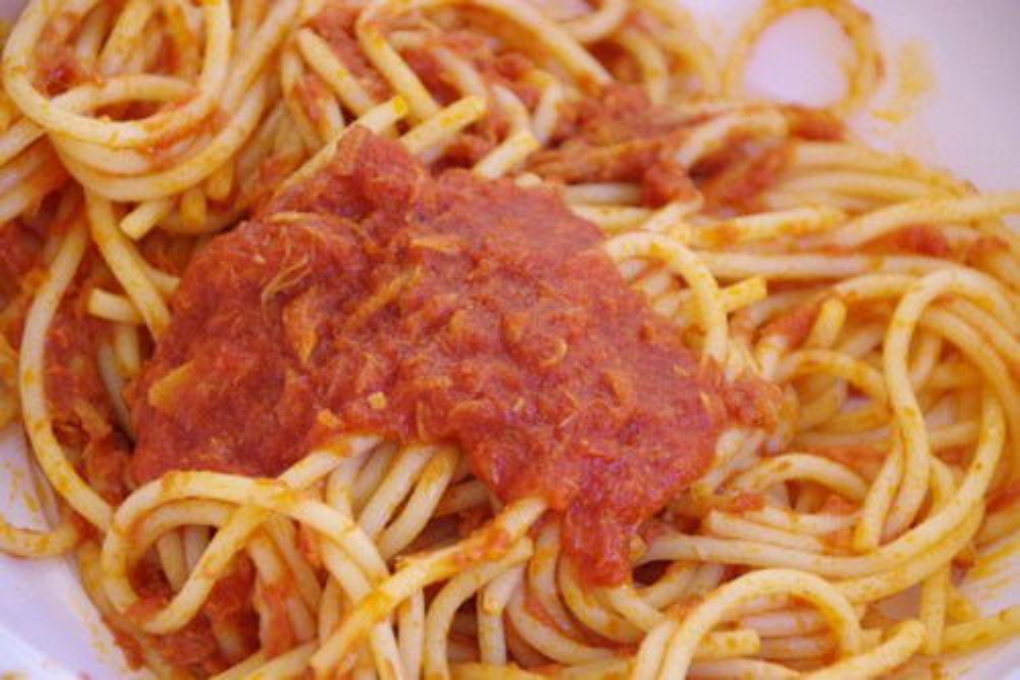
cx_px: 510
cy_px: 340
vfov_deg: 3.7
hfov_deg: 5.5
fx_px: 10621
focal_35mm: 375
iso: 2000
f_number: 6.3
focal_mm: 250
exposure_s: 1/60
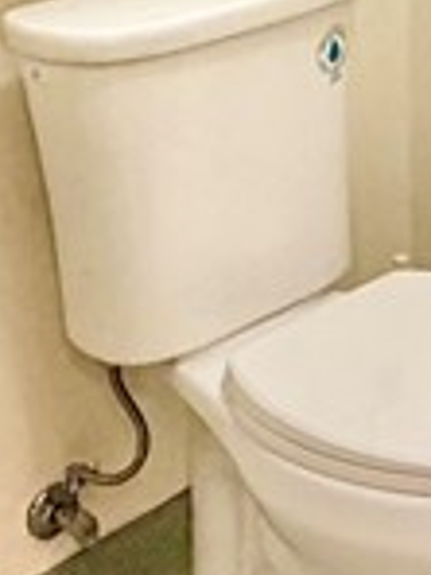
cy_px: -253
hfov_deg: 13.8
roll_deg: +0.0
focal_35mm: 97
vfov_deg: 18.3
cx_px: 738
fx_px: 1610
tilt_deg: -6.2
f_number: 2.2
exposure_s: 1/60
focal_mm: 2.22
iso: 400
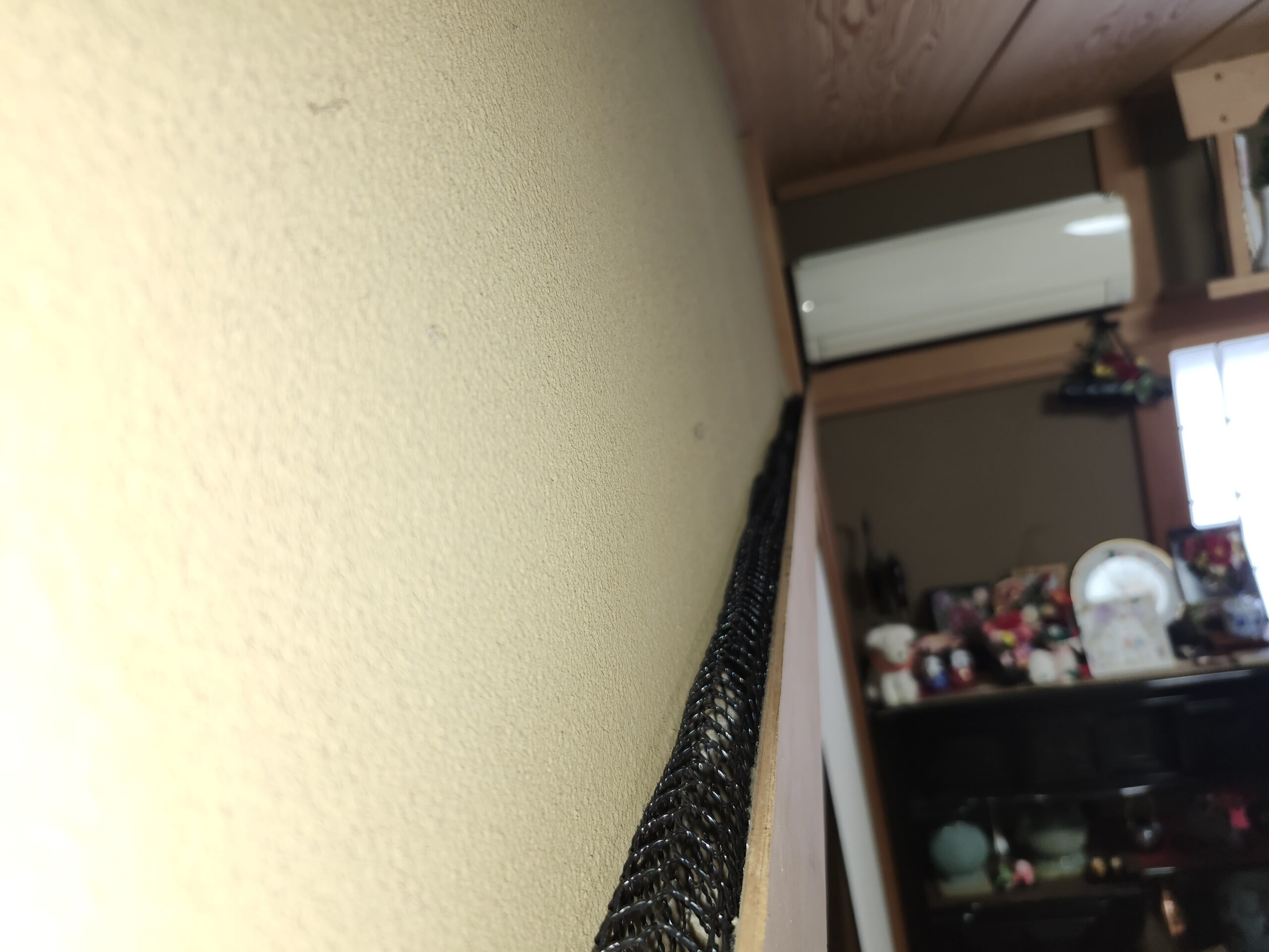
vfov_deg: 58.9
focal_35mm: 23
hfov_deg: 73.9
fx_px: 843
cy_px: 476
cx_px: 634
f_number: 1.8
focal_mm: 5.54
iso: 125
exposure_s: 1/50
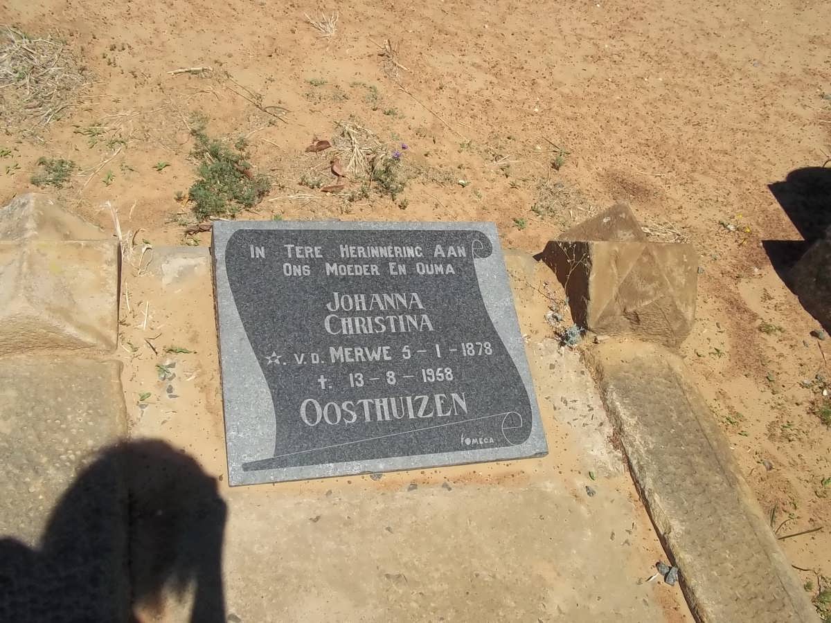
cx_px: 416
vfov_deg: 44.2
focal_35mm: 32
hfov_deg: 56.8
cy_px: 312
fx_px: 768
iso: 80
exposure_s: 1/640
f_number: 5.5
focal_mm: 5.7
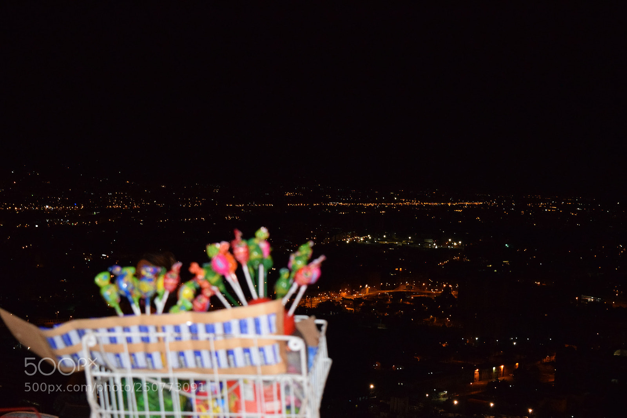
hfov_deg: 28.1
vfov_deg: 18.9
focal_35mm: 72
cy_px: 209
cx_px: 314
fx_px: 1254
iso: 3200
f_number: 5.3
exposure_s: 1/60
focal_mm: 48
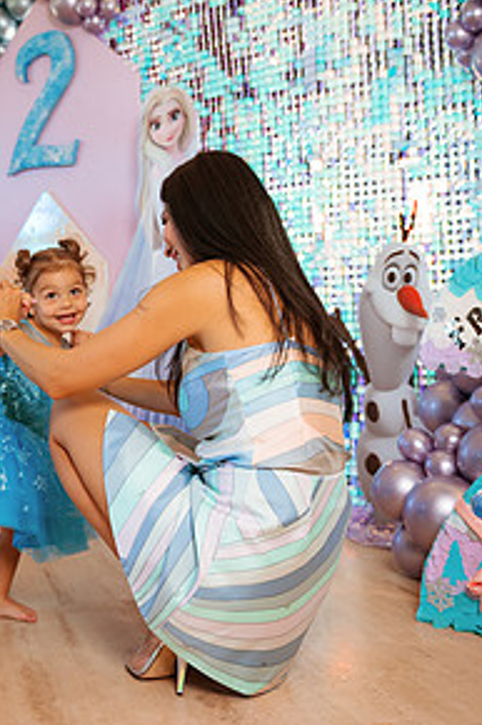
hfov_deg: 29.4
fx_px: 905
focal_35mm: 45
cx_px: 130
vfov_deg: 43.4
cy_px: 285
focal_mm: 29
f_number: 2.8
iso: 800
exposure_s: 1/400
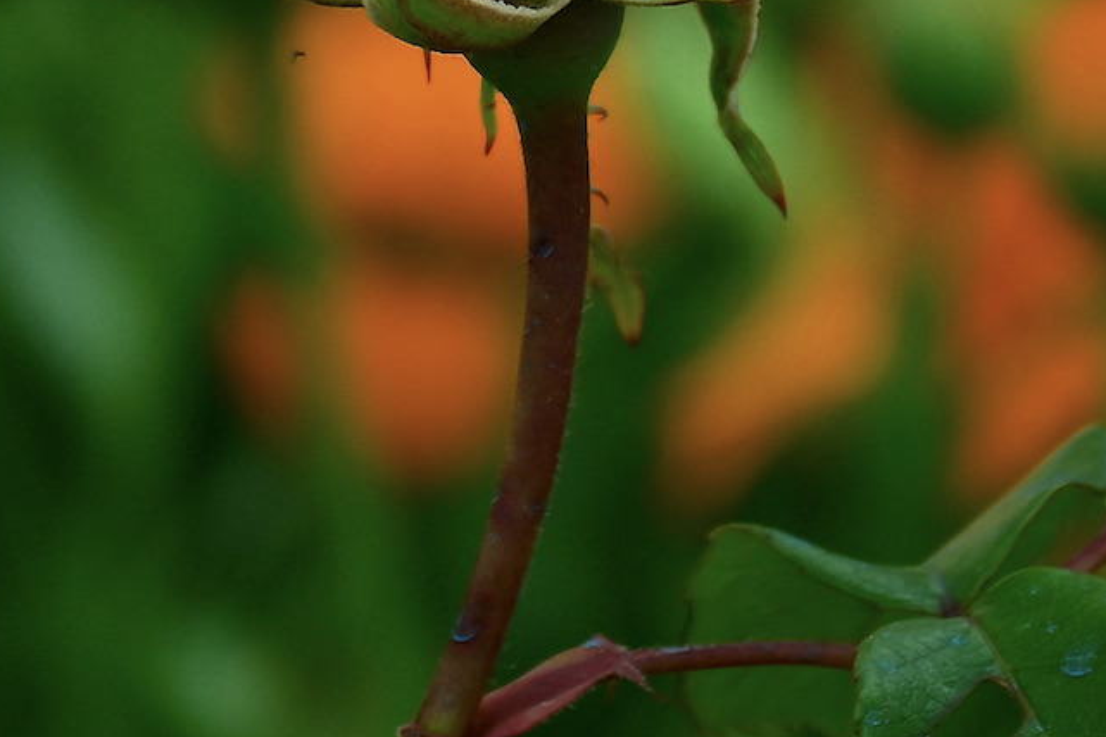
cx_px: 499
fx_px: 42445
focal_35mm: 1382
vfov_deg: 1.0
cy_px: -358
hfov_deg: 1.5
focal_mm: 250
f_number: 6.3
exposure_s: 1/400
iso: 140
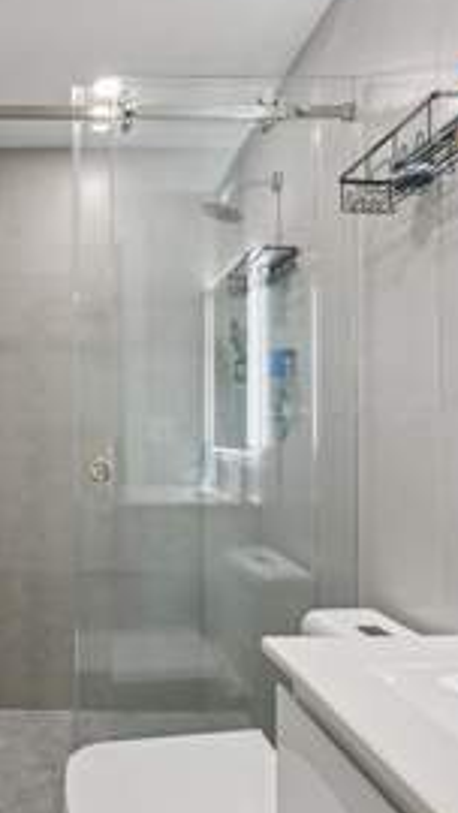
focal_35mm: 26
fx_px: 561
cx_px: 69
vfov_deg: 71.8
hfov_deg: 41.8
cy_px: 434
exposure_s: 1/13
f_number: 8
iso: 180
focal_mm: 14
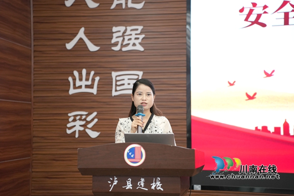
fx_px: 613
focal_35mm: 75
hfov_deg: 27.0
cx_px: 147
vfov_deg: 18.2
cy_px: 98
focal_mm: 75
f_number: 2.8
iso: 1000
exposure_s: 1/100
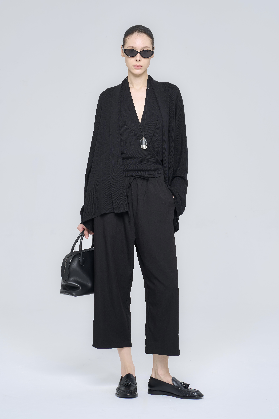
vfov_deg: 23.9
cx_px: 140
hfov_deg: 16.1
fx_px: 988
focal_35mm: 85
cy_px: 210
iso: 200
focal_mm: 85
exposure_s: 1/125
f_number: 8
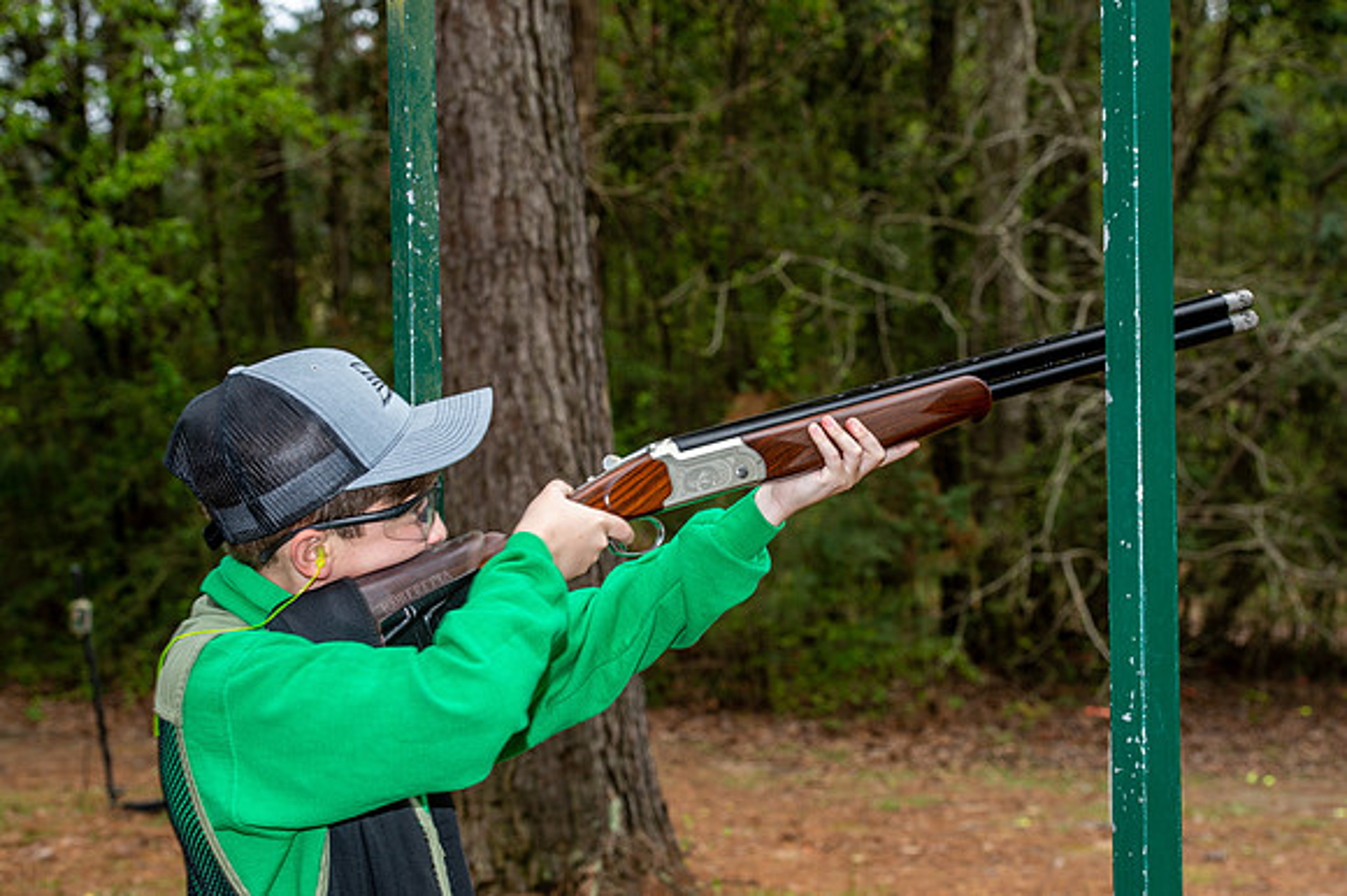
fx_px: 3178
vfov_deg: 16.1
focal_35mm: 85
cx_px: 674
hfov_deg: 23.9
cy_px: 448
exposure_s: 1/60
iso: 125
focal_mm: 85
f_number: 8
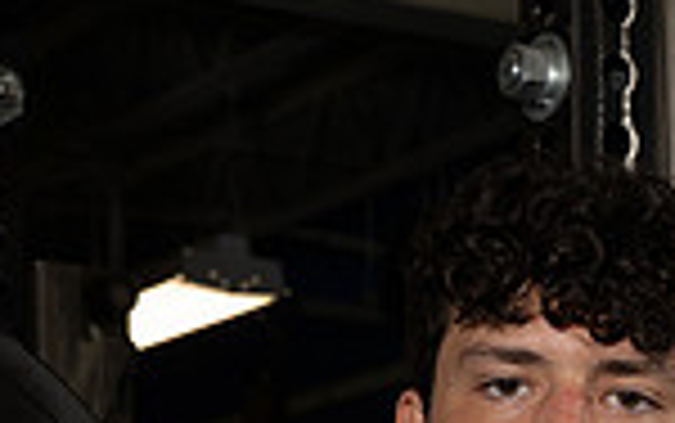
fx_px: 2872
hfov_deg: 13.4
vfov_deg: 7.9
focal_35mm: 156
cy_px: 958
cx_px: 369
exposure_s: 1/250
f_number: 8
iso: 800
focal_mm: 51
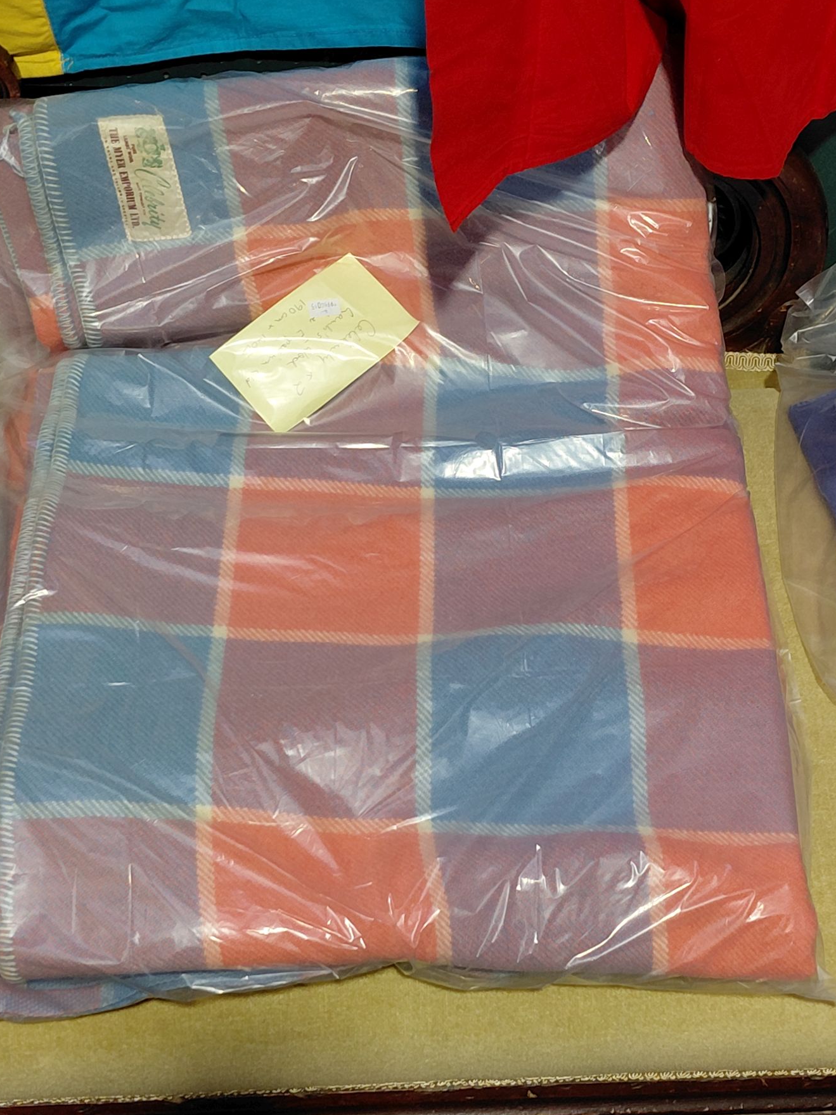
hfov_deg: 48.2
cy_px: 558
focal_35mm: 29
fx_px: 934
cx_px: 407
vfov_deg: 61.7
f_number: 1.8
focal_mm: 4.69
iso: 125
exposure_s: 1/100
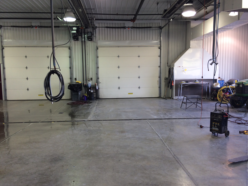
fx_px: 222
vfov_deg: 45.4
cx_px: 125
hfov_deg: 58.4
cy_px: 94
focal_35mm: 31
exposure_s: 1/60
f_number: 2.2
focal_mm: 4.12
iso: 50
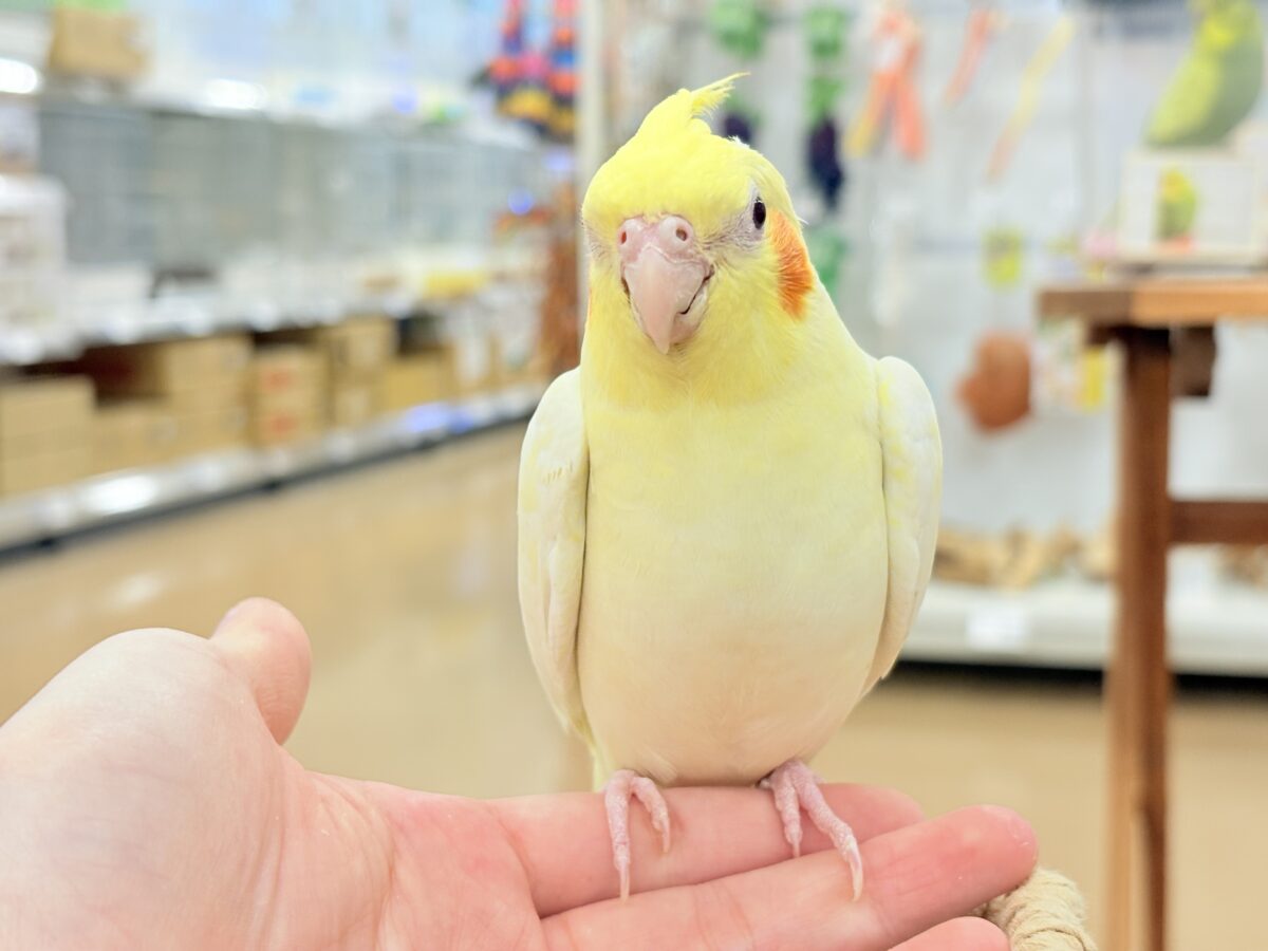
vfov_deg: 28.0
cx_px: 634
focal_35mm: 52
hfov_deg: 36.8
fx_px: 1905
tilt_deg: -6.7
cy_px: 476
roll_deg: +2.1
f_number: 1.6
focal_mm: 5.96
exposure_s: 1/100
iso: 100
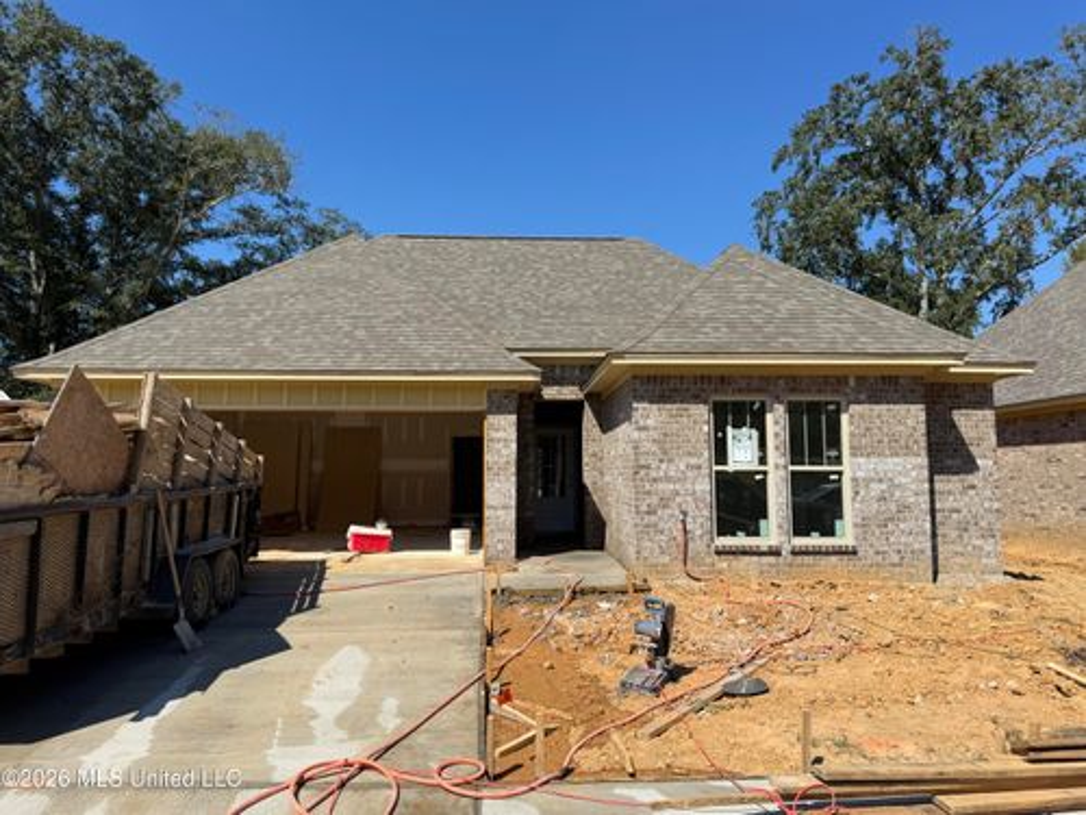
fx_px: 753
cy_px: 408
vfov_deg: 56.8
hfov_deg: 71.6
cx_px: 543
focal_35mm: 24
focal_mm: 6.76
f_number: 1.78
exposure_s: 1/5814
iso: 80
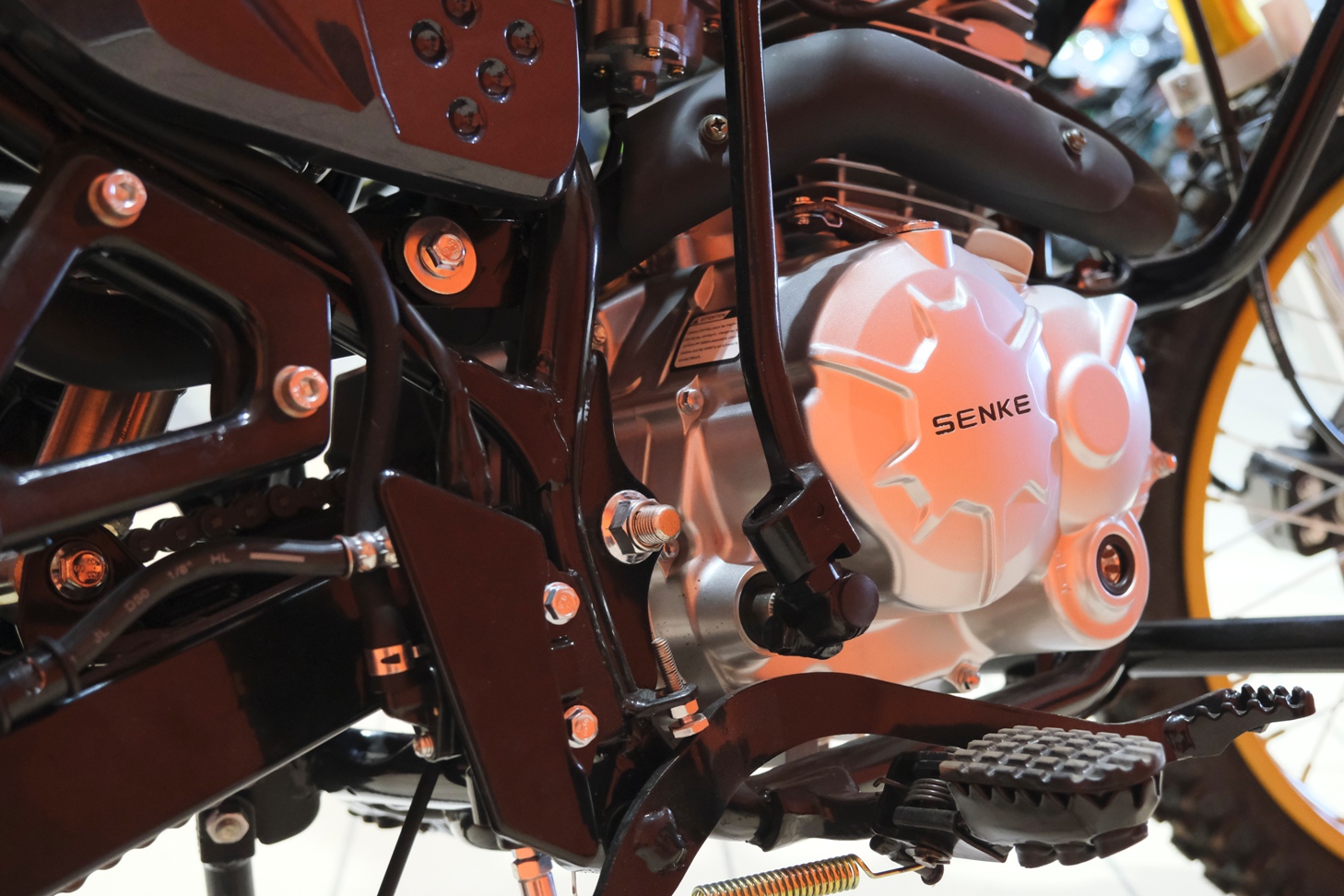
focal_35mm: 45
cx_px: 713
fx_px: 1680
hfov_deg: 43.6
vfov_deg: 29.9
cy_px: 460
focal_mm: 27.5
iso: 5000
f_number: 4
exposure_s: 1/100
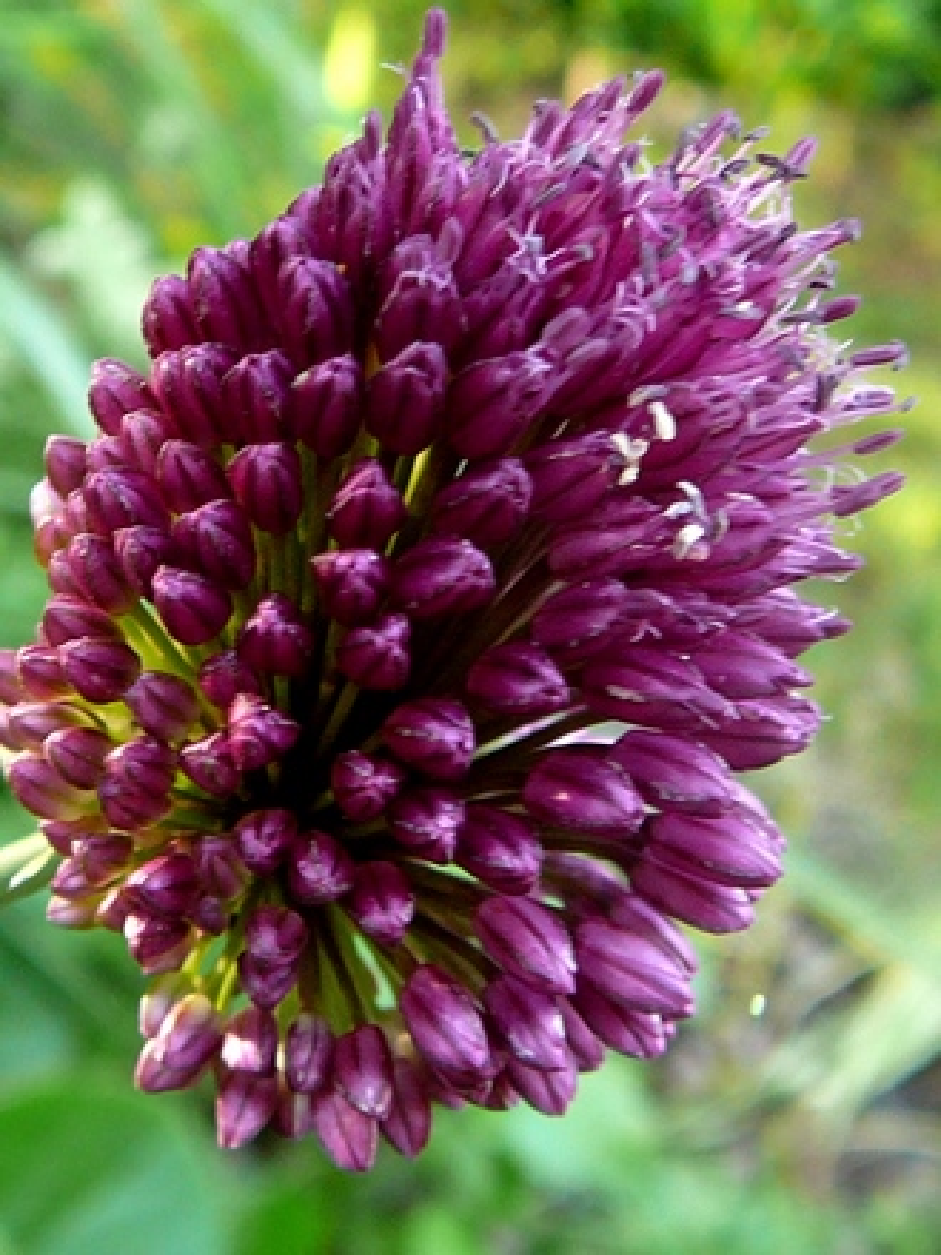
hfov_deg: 40.7
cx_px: 470
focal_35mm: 35
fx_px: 1269
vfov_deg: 52.6
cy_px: 628
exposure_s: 1/40
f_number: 2.8
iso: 100
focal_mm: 5.2
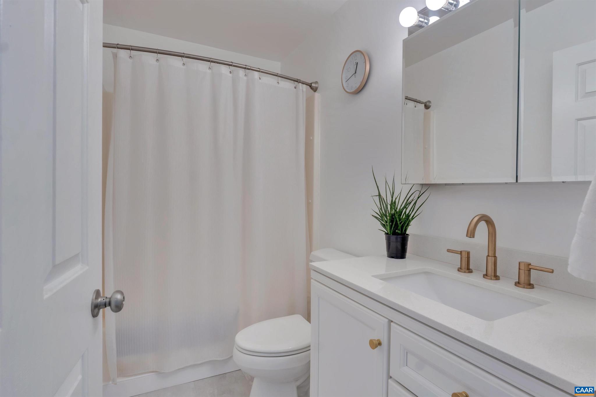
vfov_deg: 65.2
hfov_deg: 87.7
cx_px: 298
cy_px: 198
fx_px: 310
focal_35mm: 19
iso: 200
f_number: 9
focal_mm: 12.5
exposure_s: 1/13
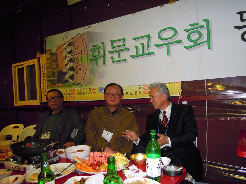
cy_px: 92
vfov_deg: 49.7
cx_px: 123
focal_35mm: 28
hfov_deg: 63.5
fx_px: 199
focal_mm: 5
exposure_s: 1/25
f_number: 2.7
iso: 200
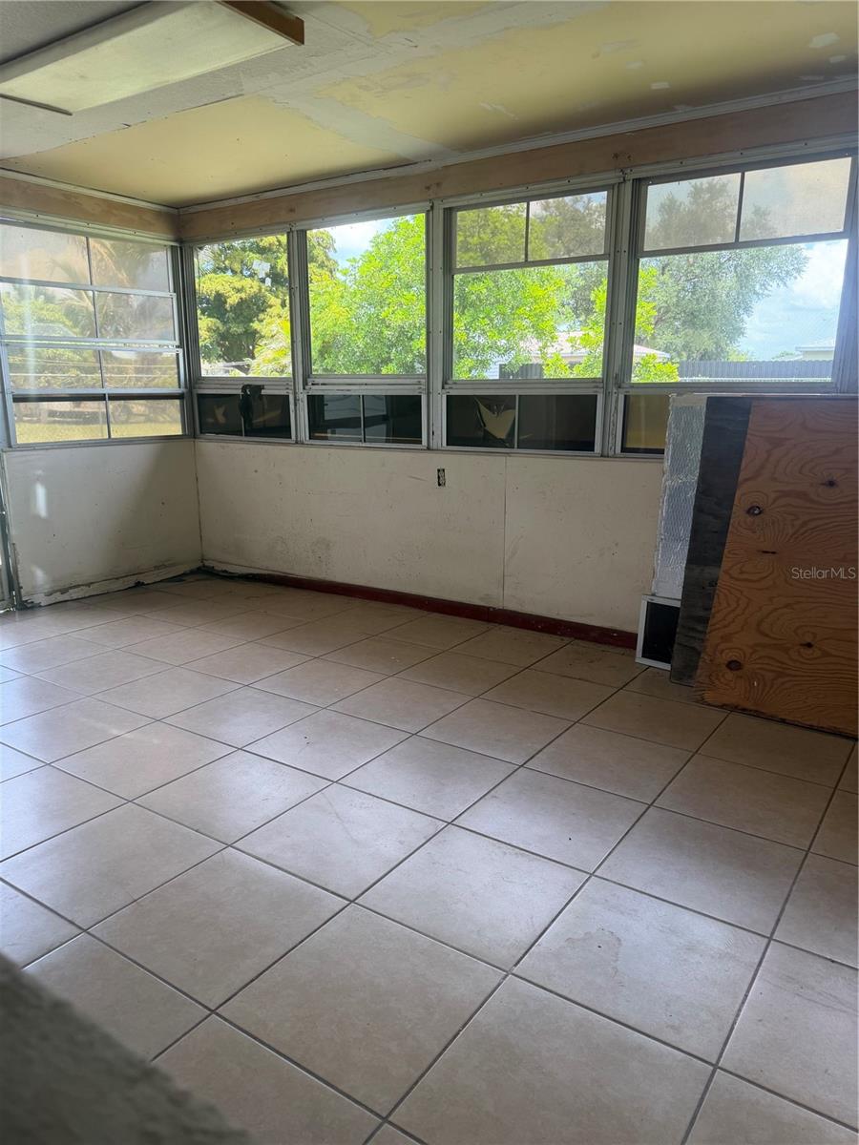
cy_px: 572
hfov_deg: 56.8
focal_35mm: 24
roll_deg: -0.8
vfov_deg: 71.6
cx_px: 430
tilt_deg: -14.3
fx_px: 794
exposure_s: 1/156
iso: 64
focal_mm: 6.76
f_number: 1.78
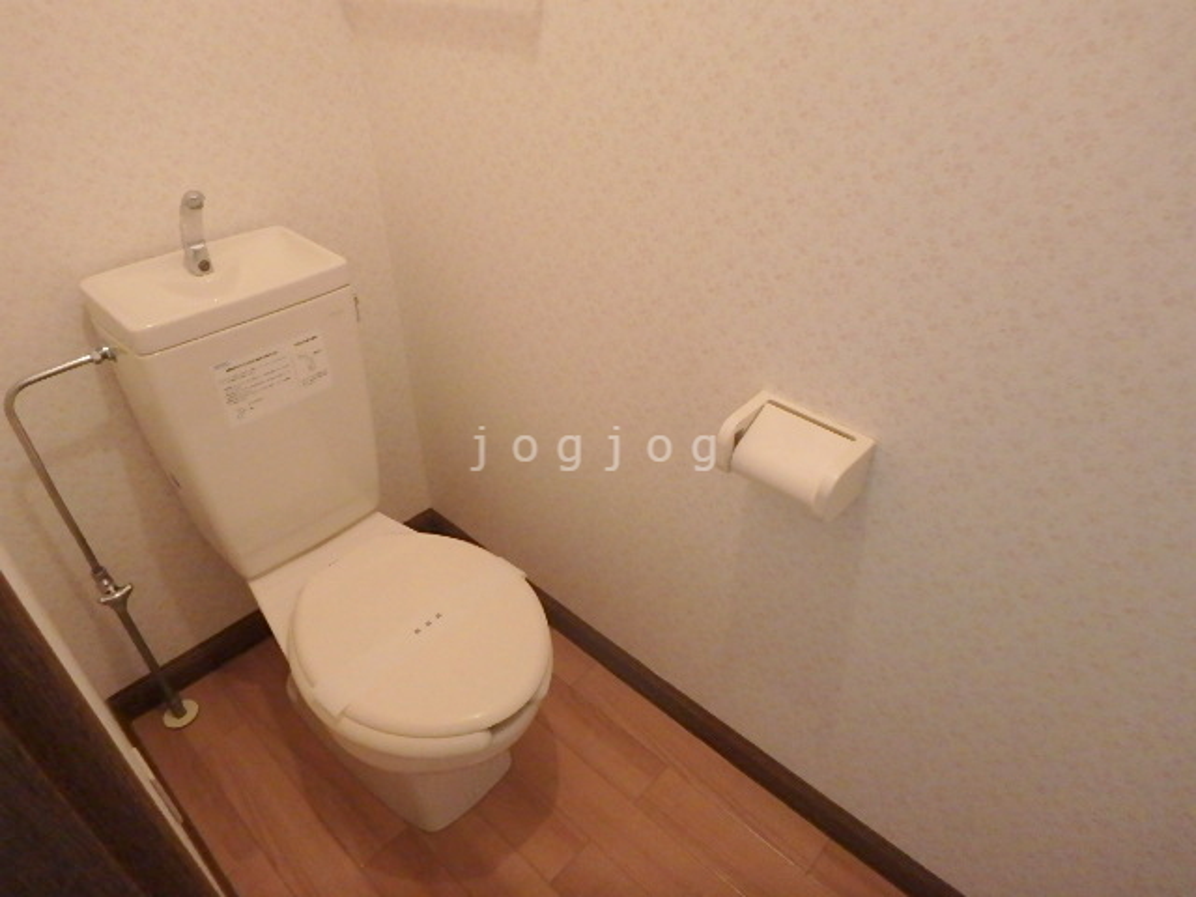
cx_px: 598
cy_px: 448
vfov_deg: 63.4
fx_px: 726
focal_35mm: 21
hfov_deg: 79.0
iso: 800
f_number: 3.5
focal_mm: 3.7
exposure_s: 1/30
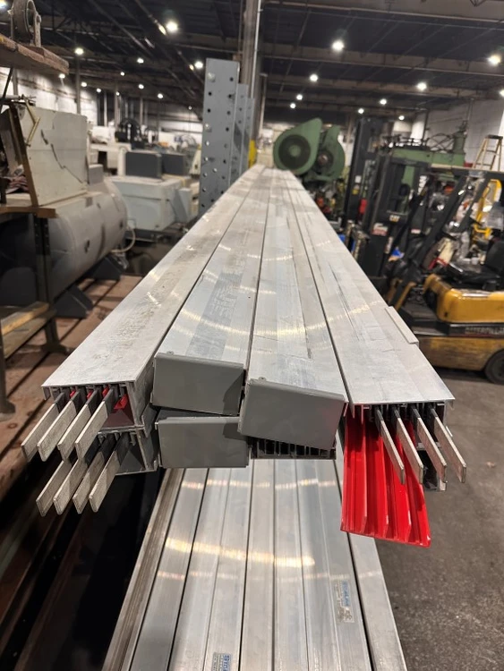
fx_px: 466
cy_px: 336
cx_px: 252
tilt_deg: -16.9
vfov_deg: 71.6
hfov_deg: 56.8
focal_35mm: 24
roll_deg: -5.1
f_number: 1.78
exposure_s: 1/60
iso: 125
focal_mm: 6.86
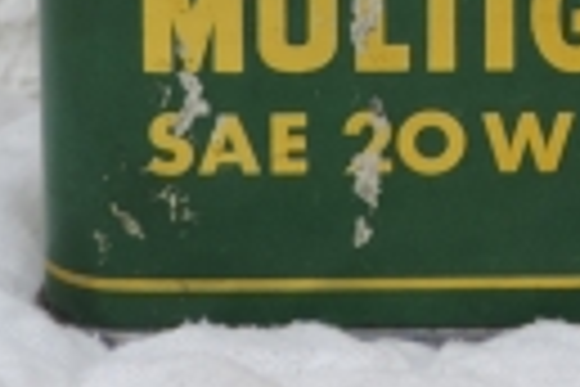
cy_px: -346
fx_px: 1869
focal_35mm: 116
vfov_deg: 10.9
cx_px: 576
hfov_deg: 17.3
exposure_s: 1/200
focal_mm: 4.3
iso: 80
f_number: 3
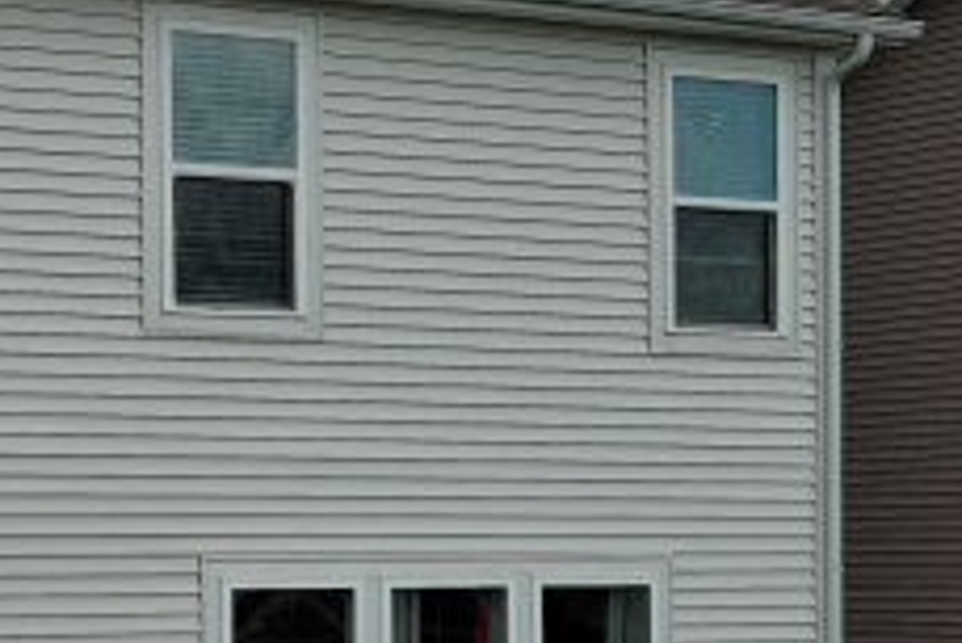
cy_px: 580
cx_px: -50
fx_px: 2540
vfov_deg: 14.3
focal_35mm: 95
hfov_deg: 20.6
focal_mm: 10.57
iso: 101
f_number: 2.8
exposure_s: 1/1560
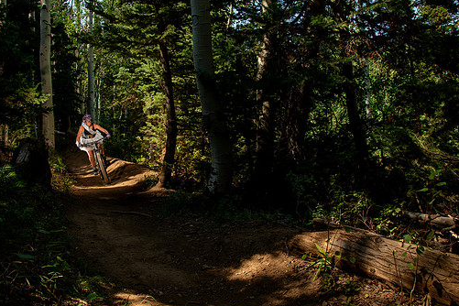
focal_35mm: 31
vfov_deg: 42.3
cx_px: 222
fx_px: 395
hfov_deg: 60.3
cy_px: 138
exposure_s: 1/320
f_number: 10
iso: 500
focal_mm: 24
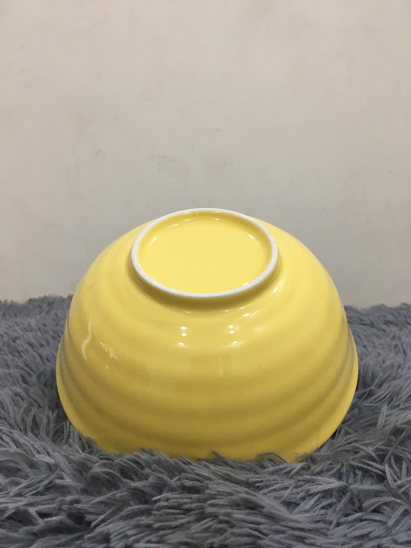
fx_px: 459
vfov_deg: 61.7
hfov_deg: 48.2
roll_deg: -0.6
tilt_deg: -8.9
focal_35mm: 29
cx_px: 206
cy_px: 274
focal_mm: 4.15
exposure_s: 1/33
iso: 64
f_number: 2.2
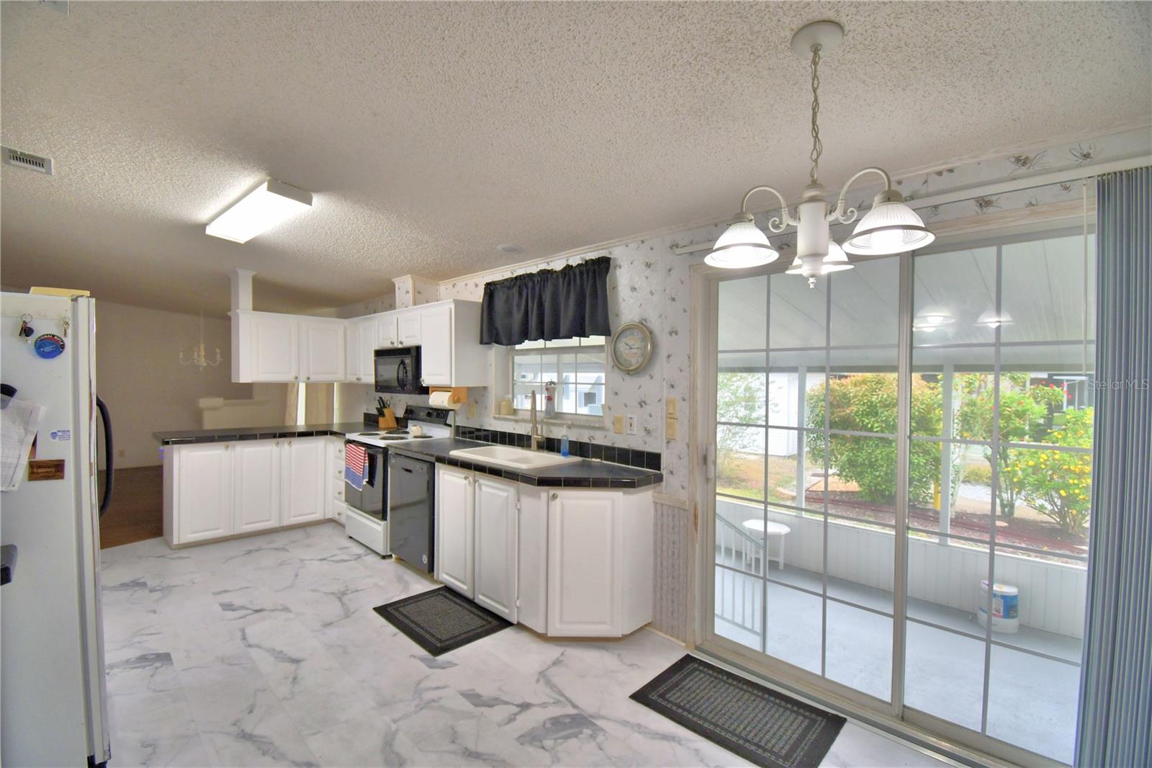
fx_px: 480
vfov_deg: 77.3
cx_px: 576
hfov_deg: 100.4
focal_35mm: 15
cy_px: 384
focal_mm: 10
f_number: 4.5
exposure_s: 1/125
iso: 400
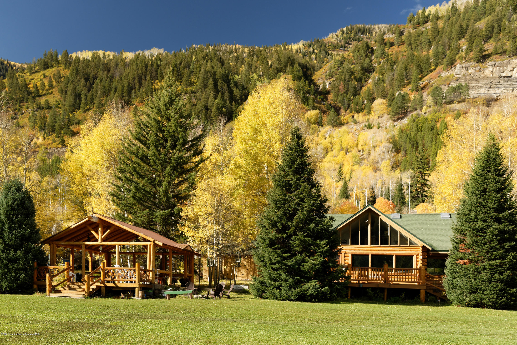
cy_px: 172
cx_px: 258
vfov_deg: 38.9
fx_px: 488
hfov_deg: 55.8
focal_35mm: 34
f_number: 6.3
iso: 200
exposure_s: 1/125
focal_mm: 34
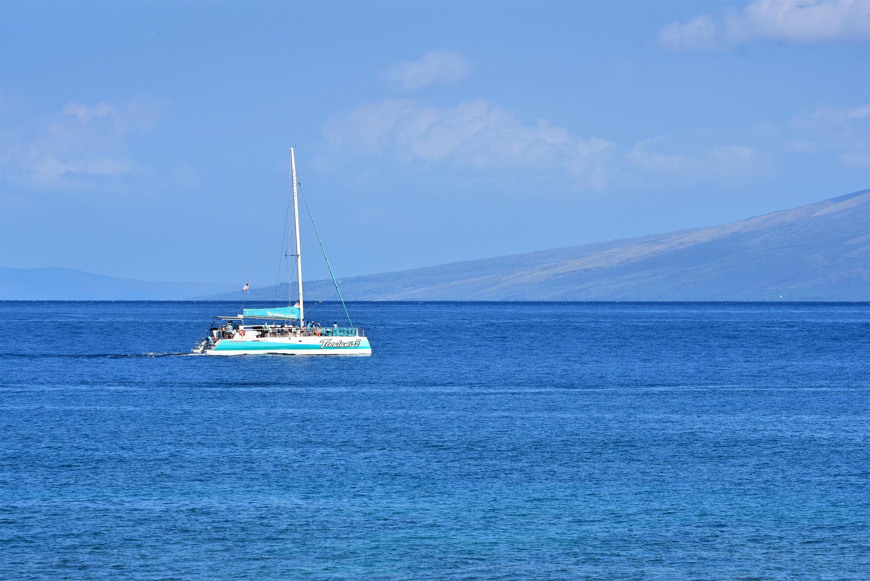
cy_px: 290
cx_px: 435
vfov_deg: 6.0
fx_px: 5560
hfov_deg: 8.9
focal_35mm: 230
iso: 100
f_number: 14
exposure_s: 1/200
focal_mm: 230
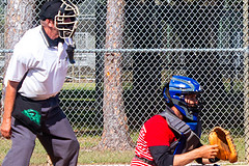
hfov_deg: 3.5
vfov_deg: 2.3
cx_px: 386
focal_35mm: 589
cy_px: 66
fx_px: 4074
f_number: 4.5
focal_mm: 70
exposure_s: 1/1600
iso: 200
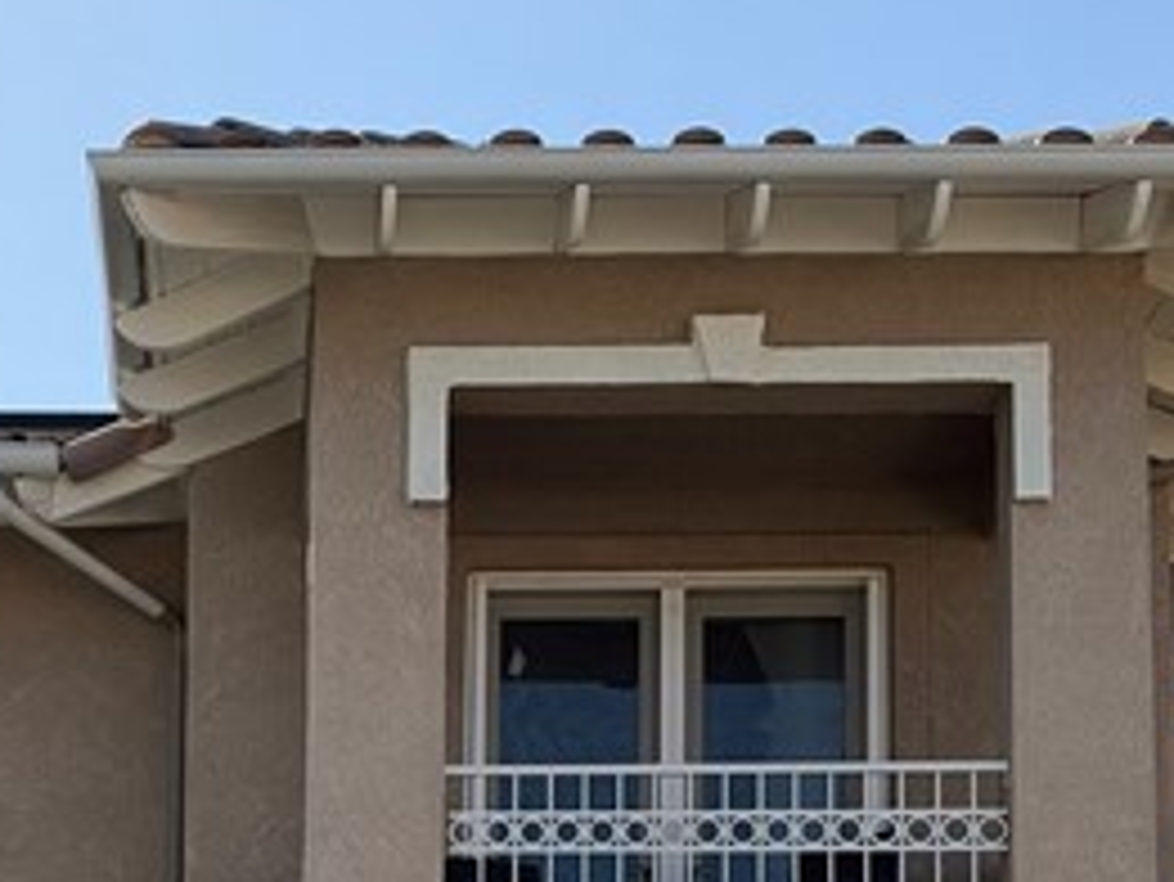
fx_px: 3189
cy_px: 1318
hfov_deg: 20.5
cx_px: 148
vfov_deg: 14.7
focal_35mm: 94
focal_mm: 6.93
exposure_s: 1/3891
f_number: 1.8
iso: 100
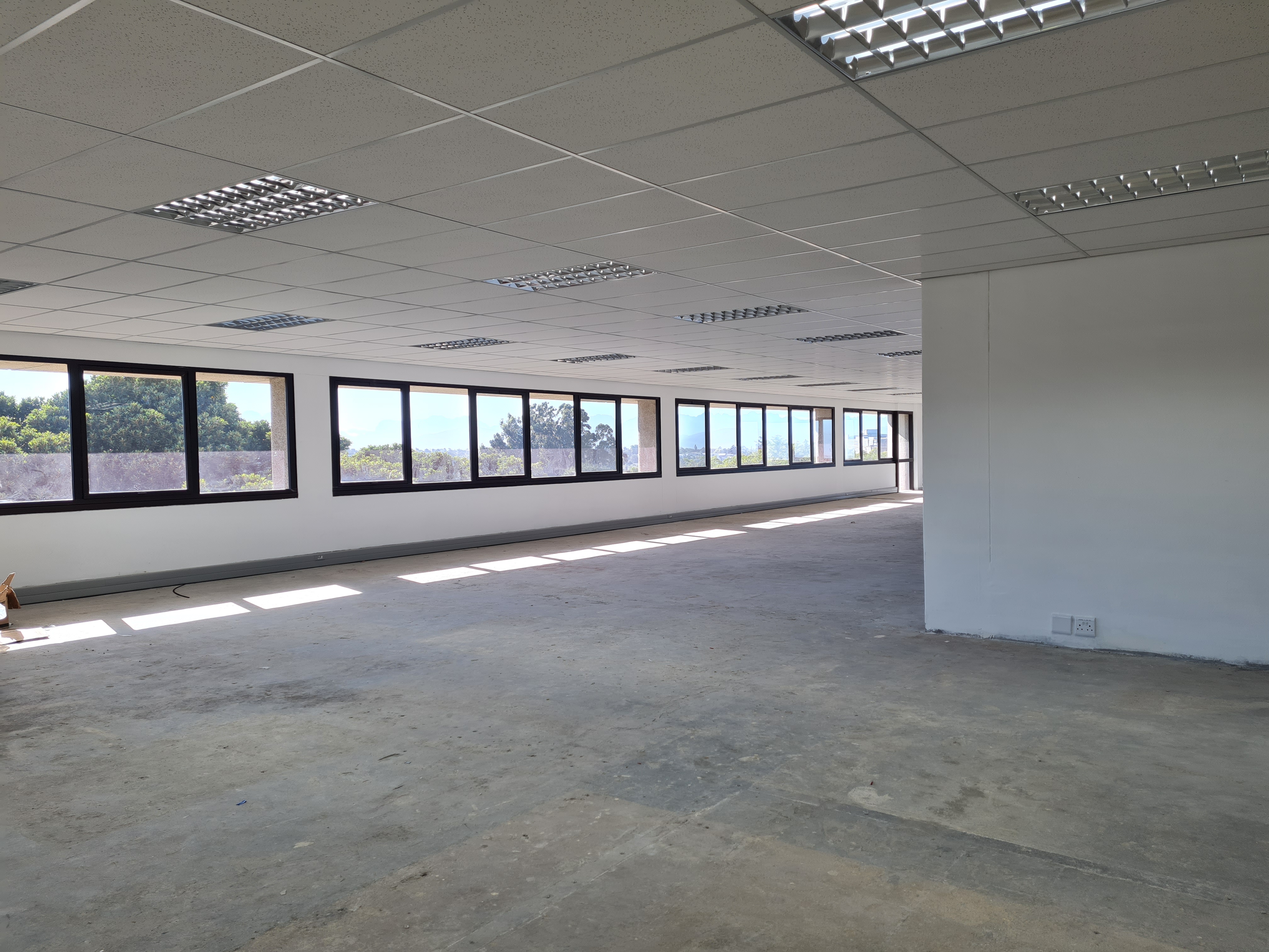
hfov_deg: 67.3
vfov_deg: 53.1
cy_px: 476
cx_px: 634
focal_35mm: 26
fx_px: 953
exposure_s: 1/132
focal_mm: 5.4
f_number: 1.8
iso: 50
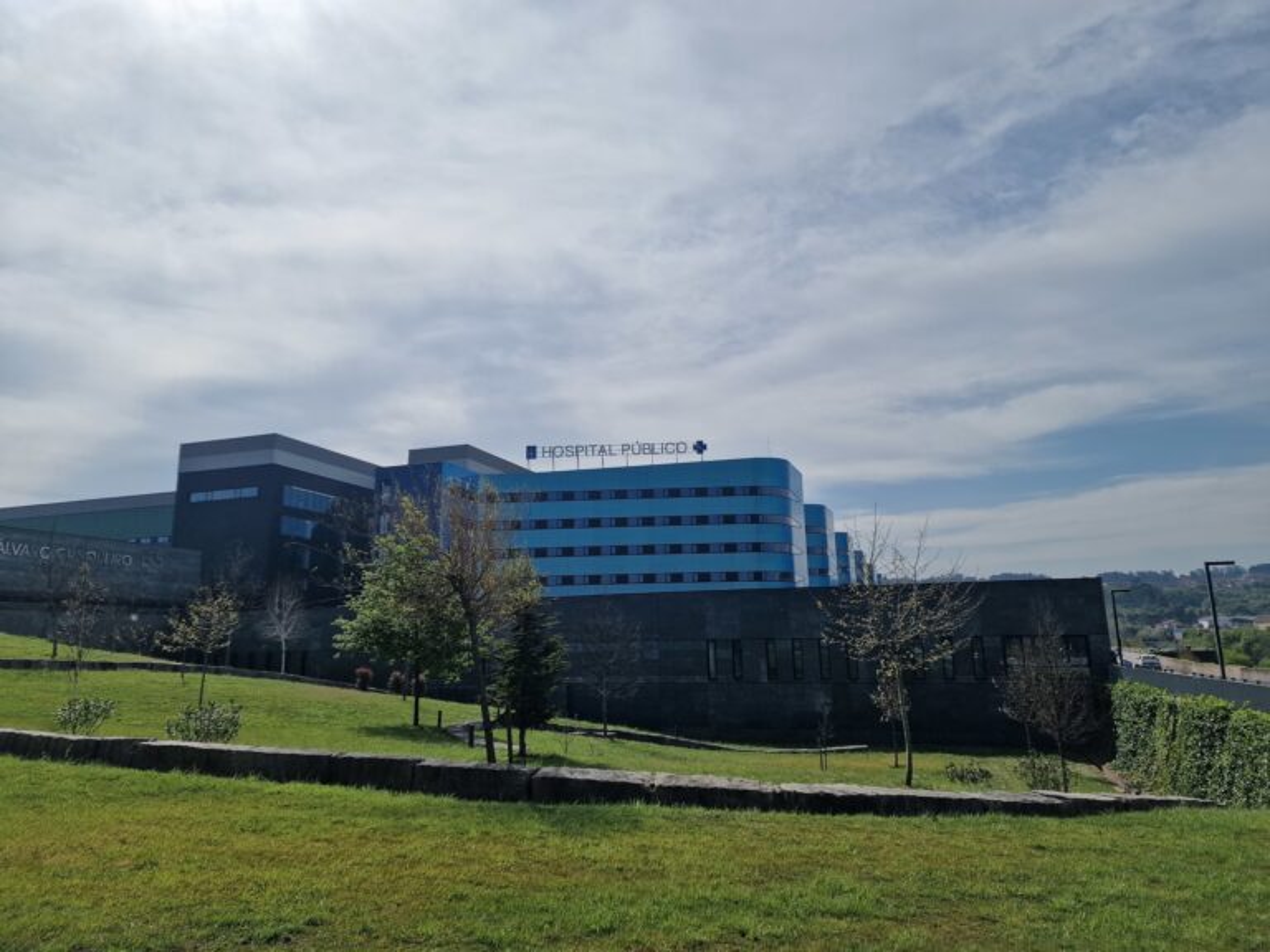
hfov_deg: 73.9
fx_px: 844
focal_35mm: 23
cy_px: 476
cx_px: 635
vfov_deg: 58.9
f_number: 1.8
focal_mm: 6.4
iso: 50
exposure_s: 1/4144
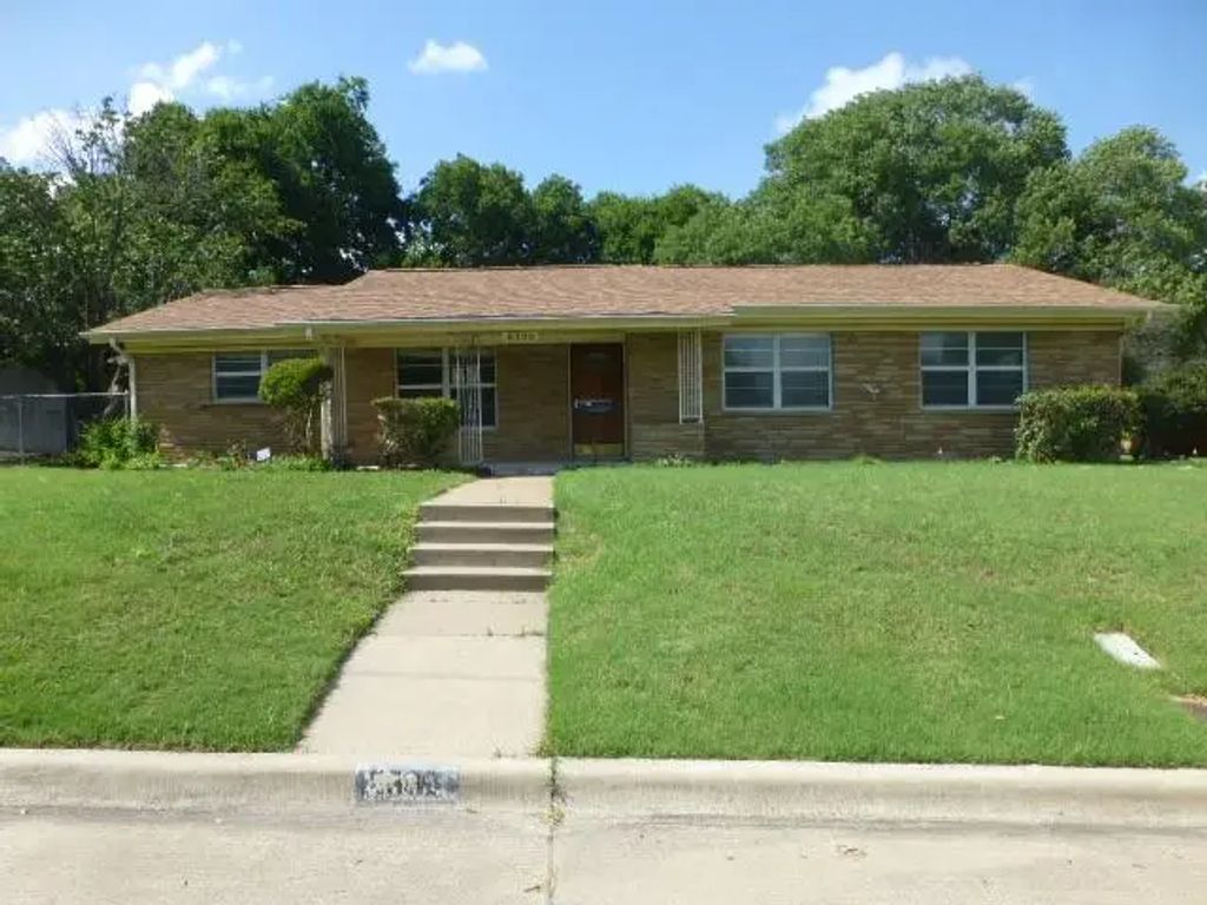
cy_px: 452
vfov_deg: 56.8
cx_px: 604
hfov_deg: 71.6
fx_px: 837
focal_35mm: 24
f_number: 4
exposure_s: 1/640
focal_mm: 4.3
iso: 100
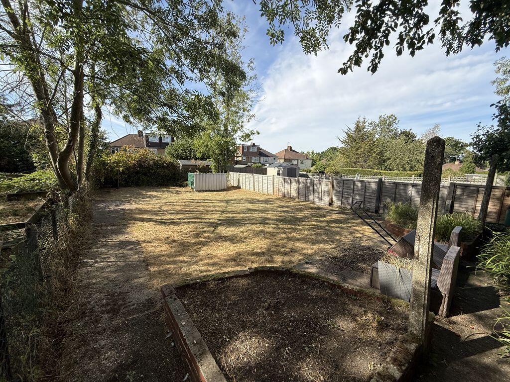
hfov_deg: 102.1
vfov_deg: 85.7
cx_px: 255
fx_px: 206
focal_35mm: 14
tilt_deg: -8.0
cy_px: 191
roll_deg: -1.0
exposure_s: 1/1399
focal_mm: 2.22
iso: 50
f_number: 2.2
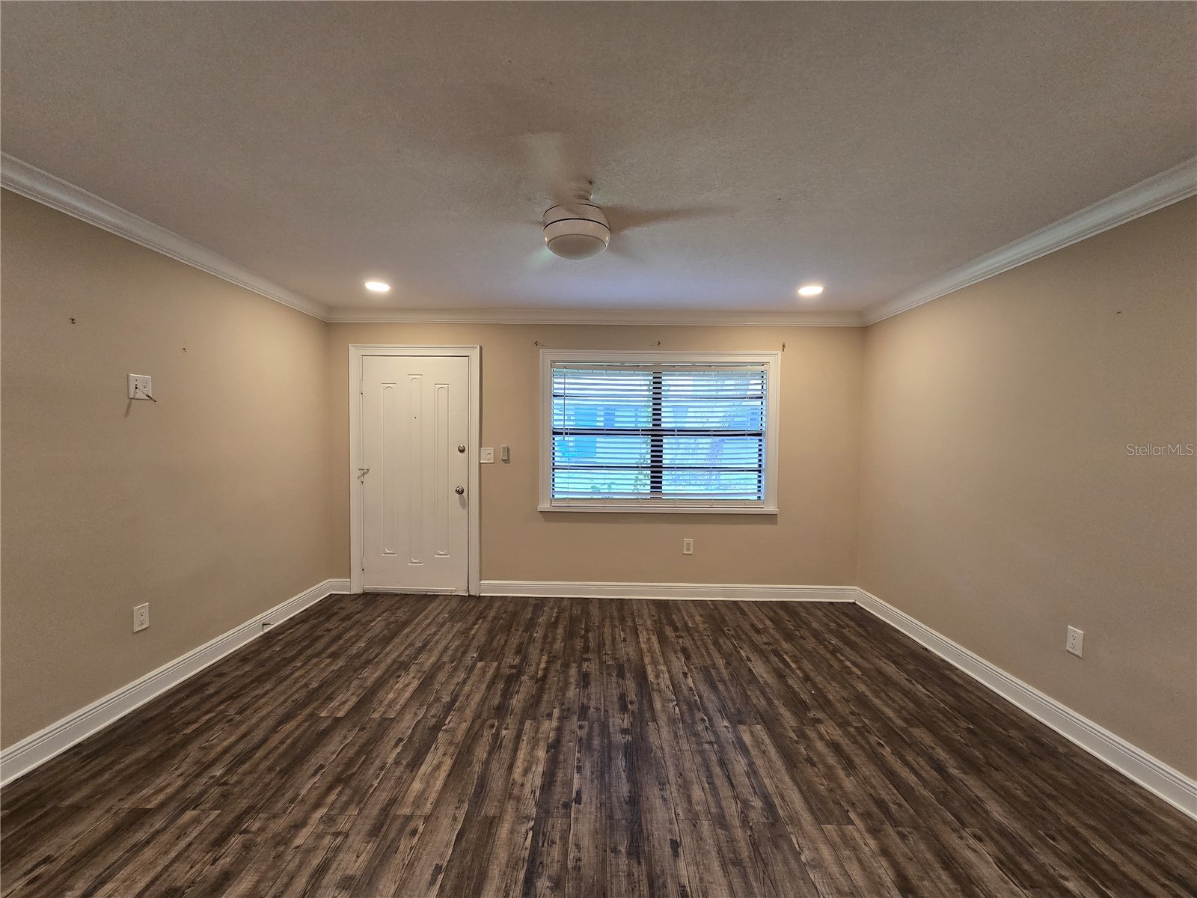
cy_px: 449
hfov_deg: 106.2
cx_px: 598
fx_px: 450
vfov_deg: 89.9
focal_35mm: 13
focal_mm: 2.2
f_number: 2.2
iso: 200
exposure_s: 1/60
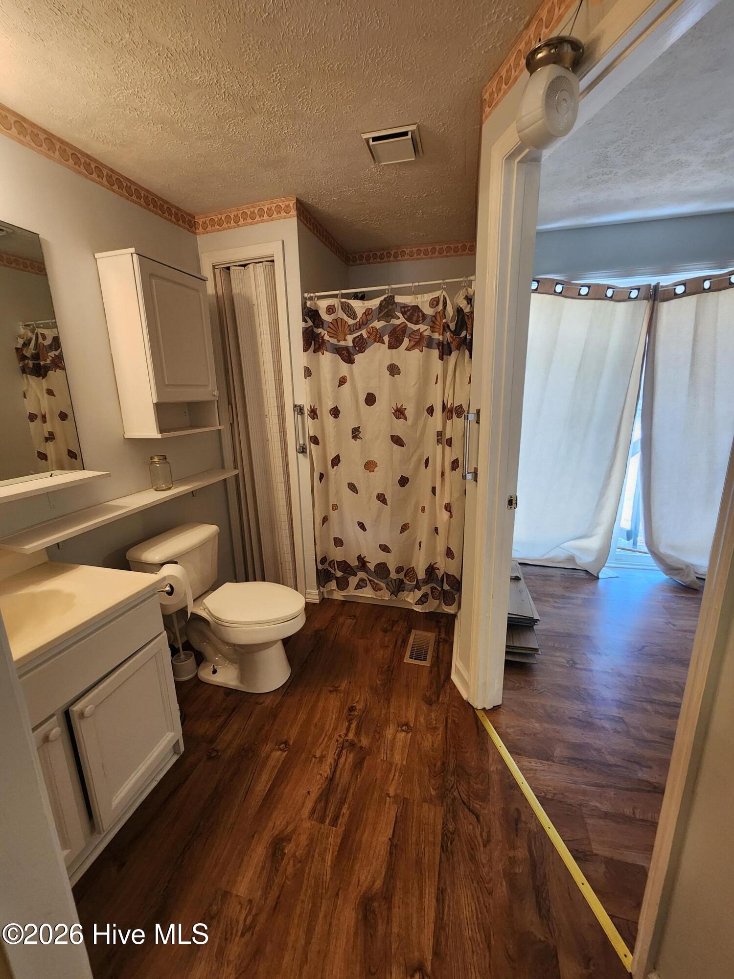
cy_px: 490
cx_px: 367
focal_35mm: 13
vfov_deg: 106.2
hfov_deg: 89.9
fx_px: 368
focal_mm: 2.2
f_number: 2.2
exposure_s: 1/60
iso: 250
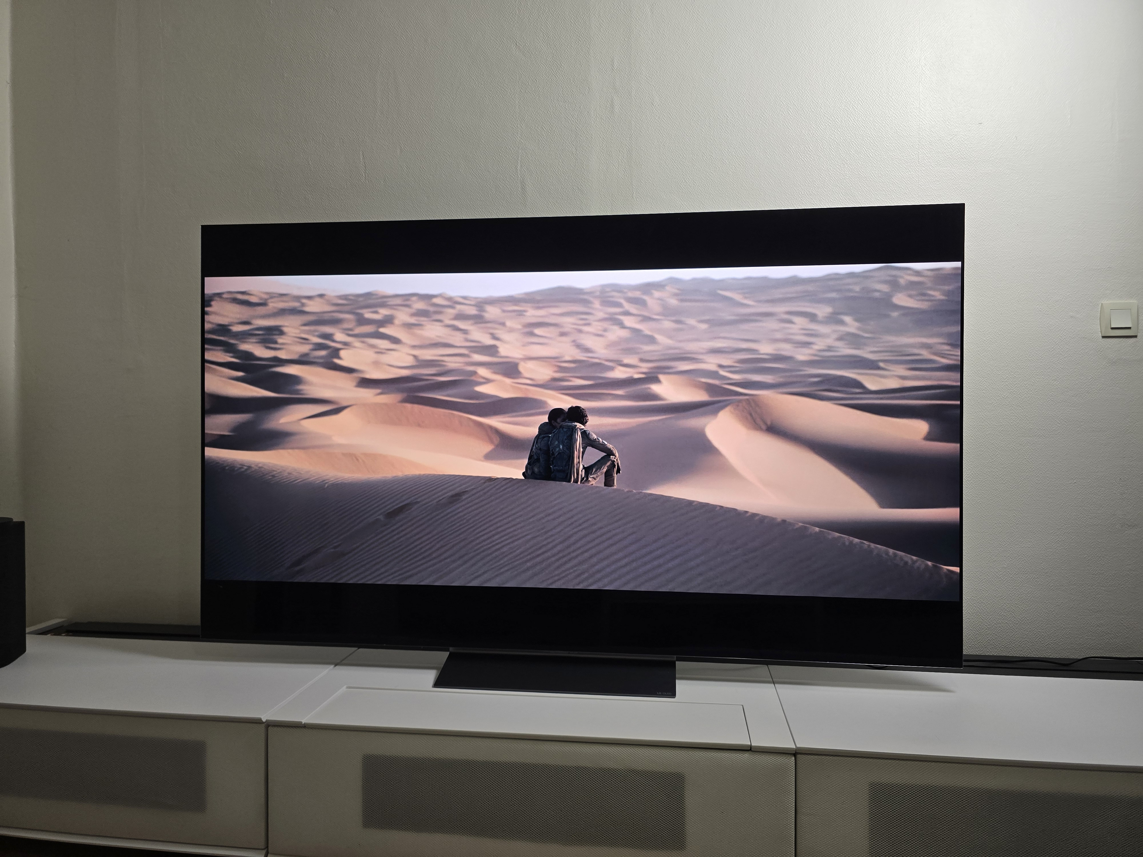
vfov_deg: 58.9
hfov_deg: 73.9
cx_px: 572
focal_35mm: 23
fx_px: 759
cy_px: 428
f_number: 1.7
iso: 100
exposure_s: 1/120
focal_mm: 6.3
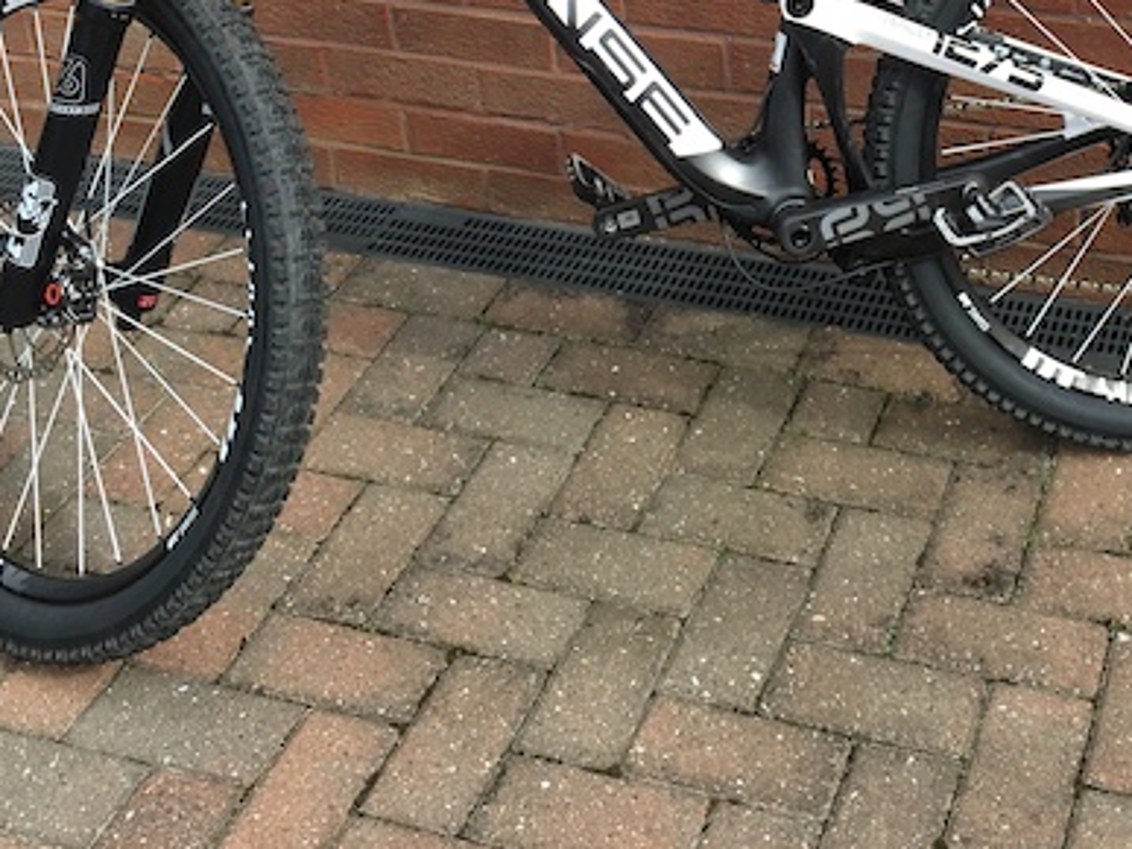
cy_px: -3
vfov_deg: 23.4
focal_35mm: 60
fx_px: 1961
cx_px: 781
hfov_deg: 31.9
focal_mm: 4.15
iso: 25
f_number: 2.2
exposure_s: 1/413
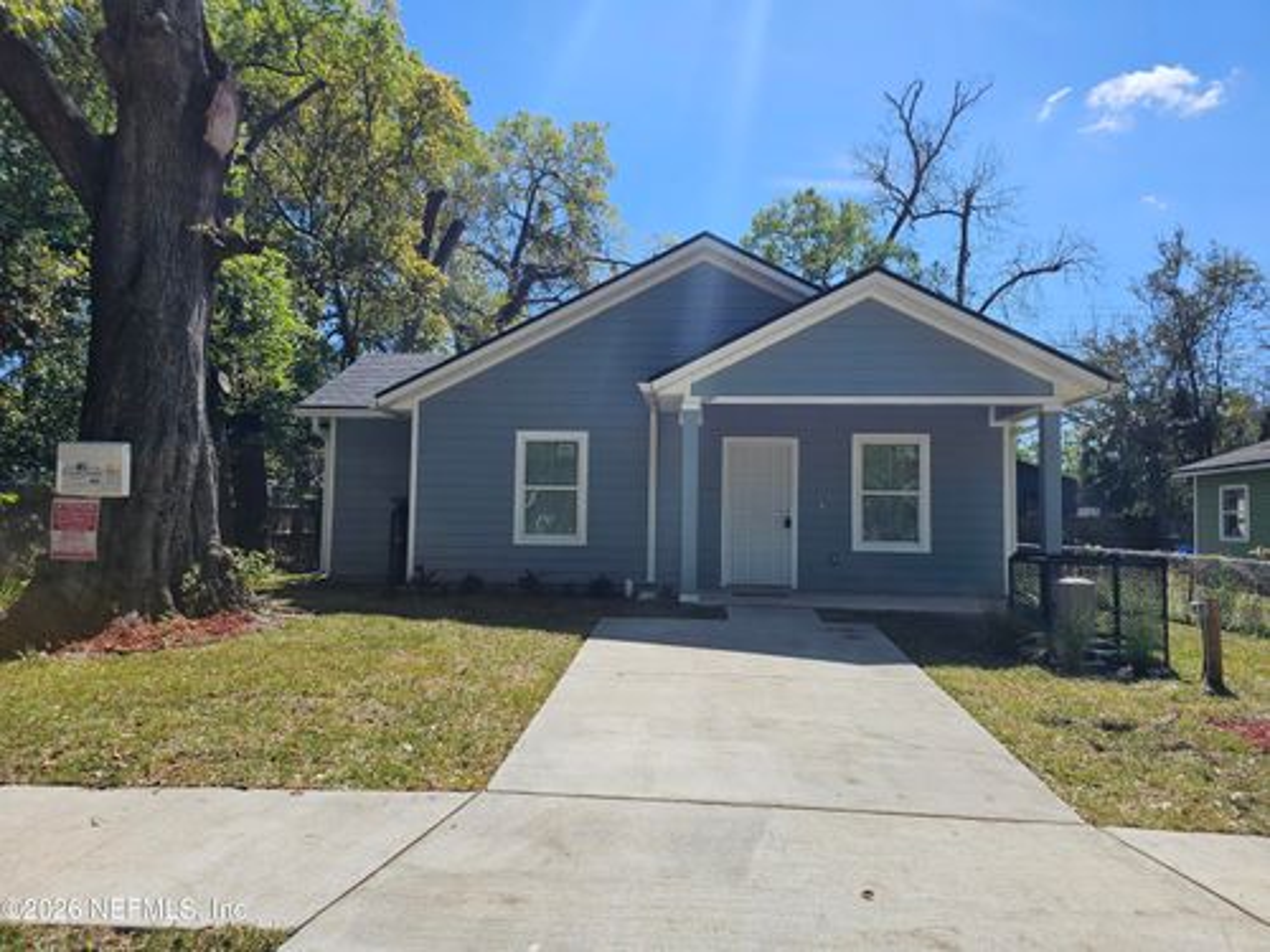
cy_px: 476
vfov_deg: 58.9
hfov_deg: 73.9
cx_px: 635
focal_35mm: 23
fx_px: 844
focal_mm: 6.3
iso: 10
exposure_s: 1/873
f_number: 1.7
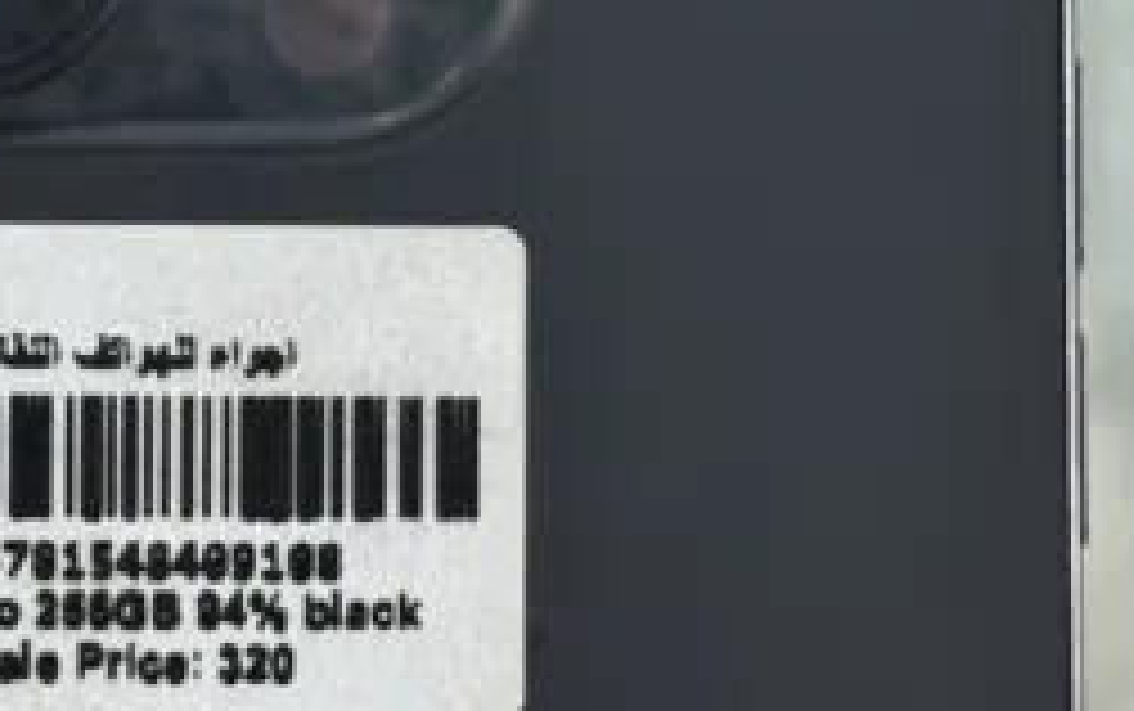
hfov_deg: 16.2
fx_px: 3990
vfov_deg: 10.1
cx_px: 410
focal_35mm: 129
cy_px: 104
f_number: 1.78
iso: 50
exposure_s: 1/100
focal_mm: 6.76
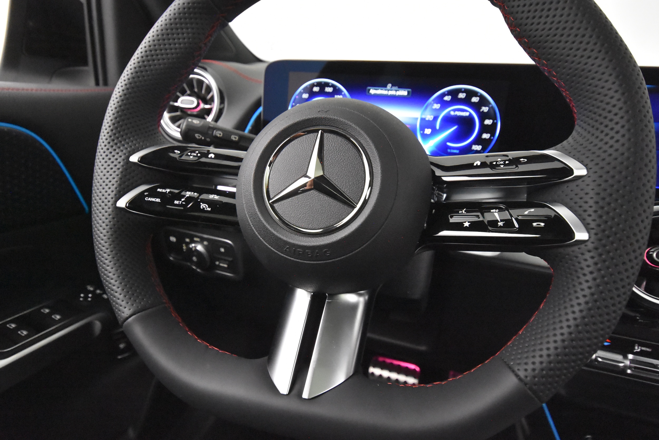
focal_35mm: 21
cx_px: 330
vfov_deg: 59.6
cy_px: 220
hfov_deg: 81.2
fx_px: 385
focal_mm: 14
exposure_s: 1/60
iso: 10000
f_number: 4.8
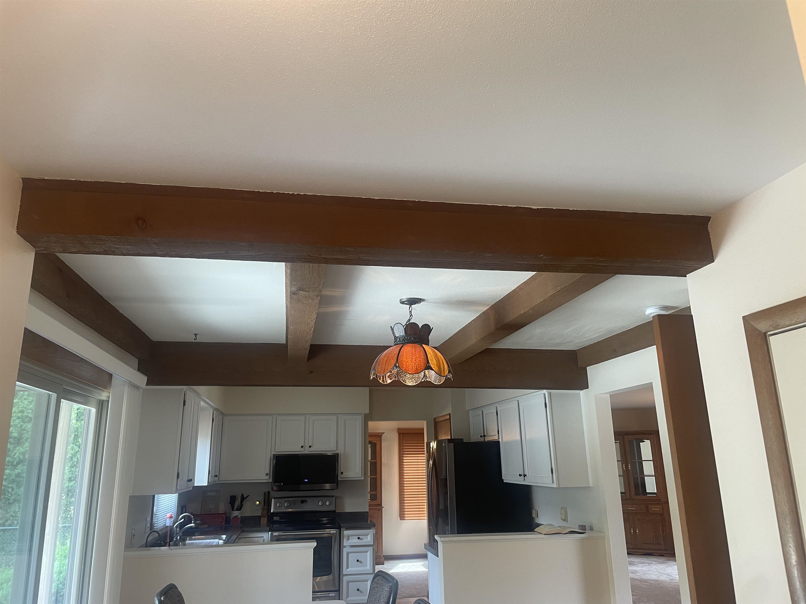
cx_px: 403
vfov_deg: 53.1
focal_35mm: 26
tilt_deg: +16.0
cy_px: 302
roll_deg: +1.2
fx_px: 605
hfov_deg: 67.3
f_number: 1.6
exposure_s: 1/60
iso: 80
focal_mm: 4.2
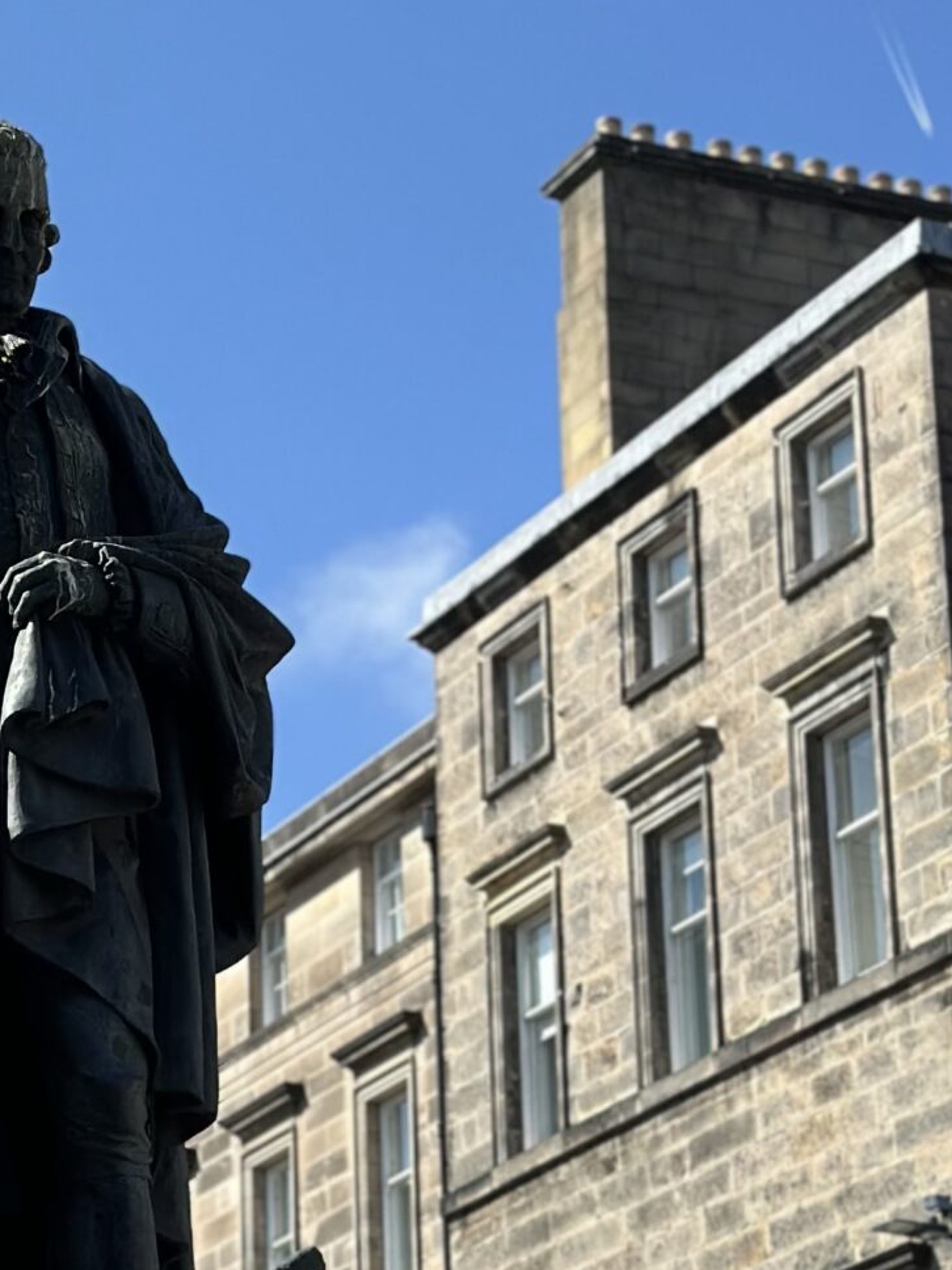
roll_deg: -1.3
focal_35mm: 127
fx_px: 4657
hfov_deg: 11.6
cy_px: 678
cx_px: 9
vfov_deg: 15.5
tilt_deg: +21.1
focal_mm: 6.86
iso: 80
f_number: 1.78
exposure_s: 1/5556
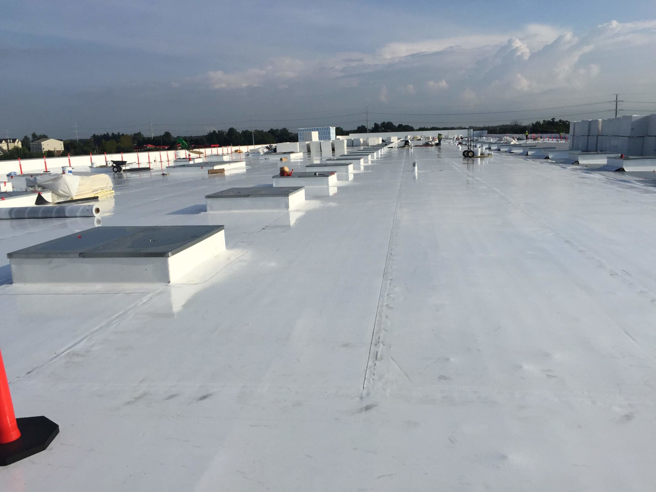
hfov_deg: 61.7
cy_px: 246
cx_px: 328
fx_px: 550
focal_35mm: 29
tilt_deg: -8.4
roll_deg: +1.9
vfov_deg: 48.2
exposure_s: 1/3597
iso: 32
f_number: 2.2
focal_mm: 4.15
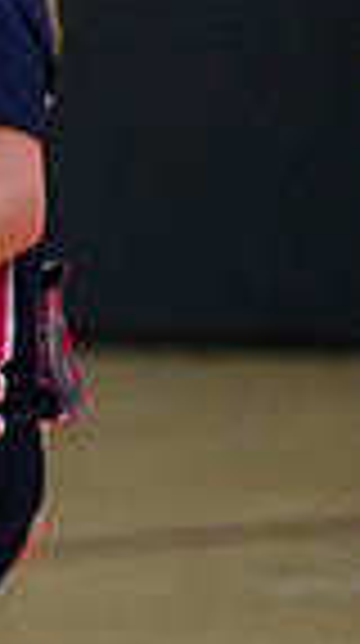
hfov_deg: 1.1
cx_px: -1421
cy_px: 46
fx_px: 19358
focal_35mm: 1136
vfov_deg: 1.9
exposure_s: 1/1250
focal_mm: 195
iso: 6400
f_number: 2.8
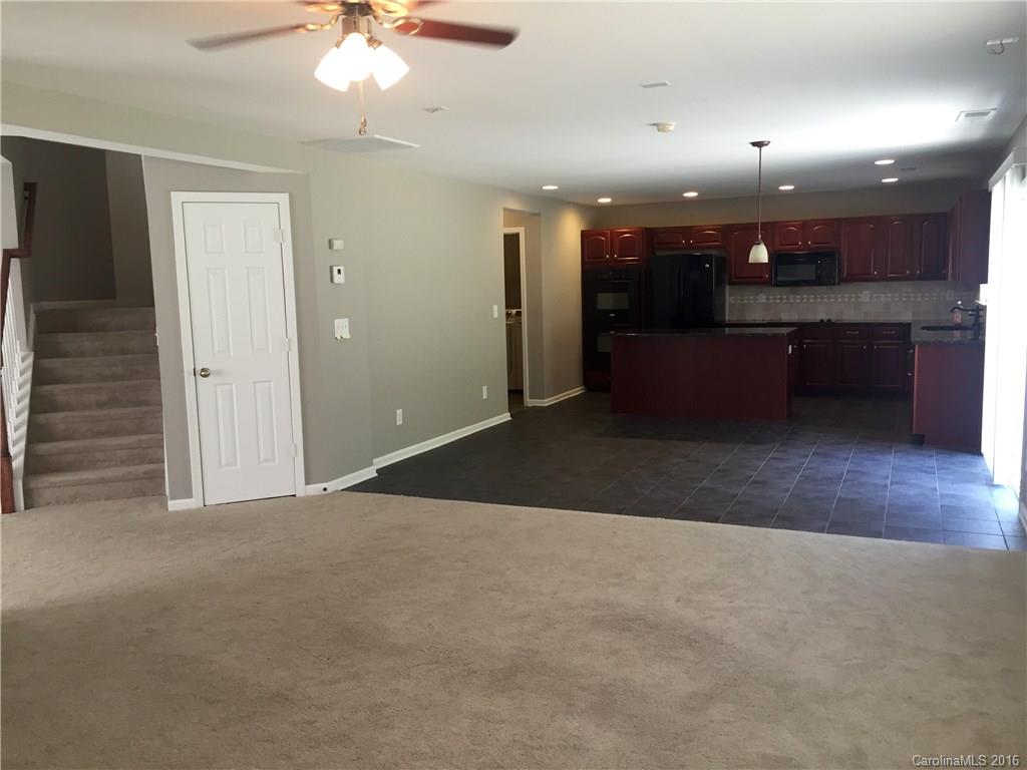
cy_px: 385
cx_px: 514
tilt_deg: -6.2
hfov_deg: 61.7
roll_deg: +0.2
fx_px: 860
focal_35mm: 29
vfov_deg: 48.2
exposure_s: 1/30
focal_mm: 4.15
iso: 40
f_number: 2.2
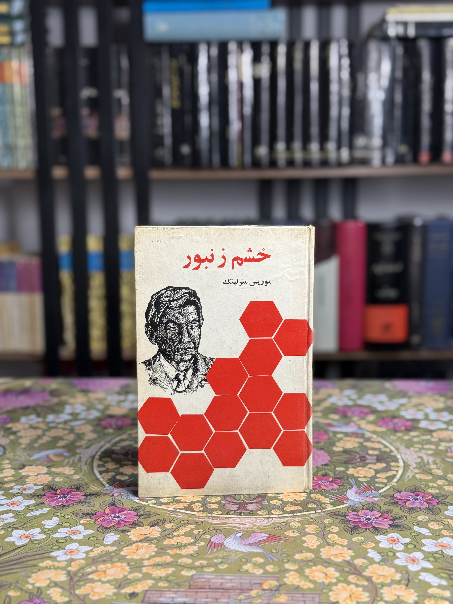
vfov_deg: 39.7
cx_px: 226
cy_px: 302
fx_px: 838
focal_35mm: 48
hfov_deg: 30.3
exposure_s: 1/100
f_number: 1.78
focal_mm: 6.76
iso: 80
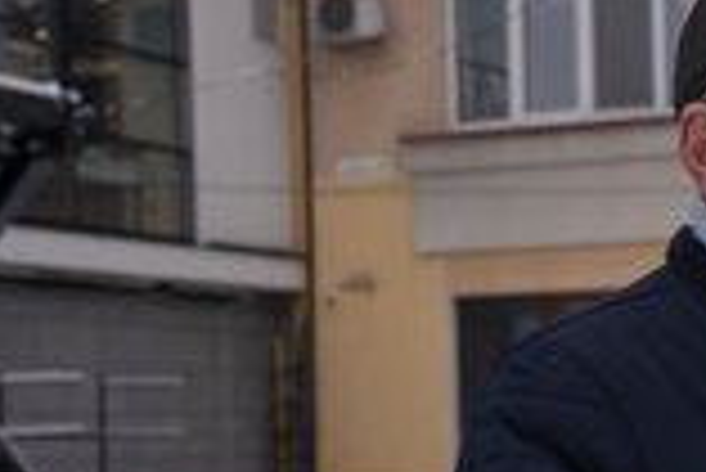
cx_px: 881
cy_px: 411
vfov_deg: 11.7
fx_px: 2297
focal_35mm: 117
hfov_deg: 16.6
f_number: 5.6
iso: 100
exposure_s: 1/125
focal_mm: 46
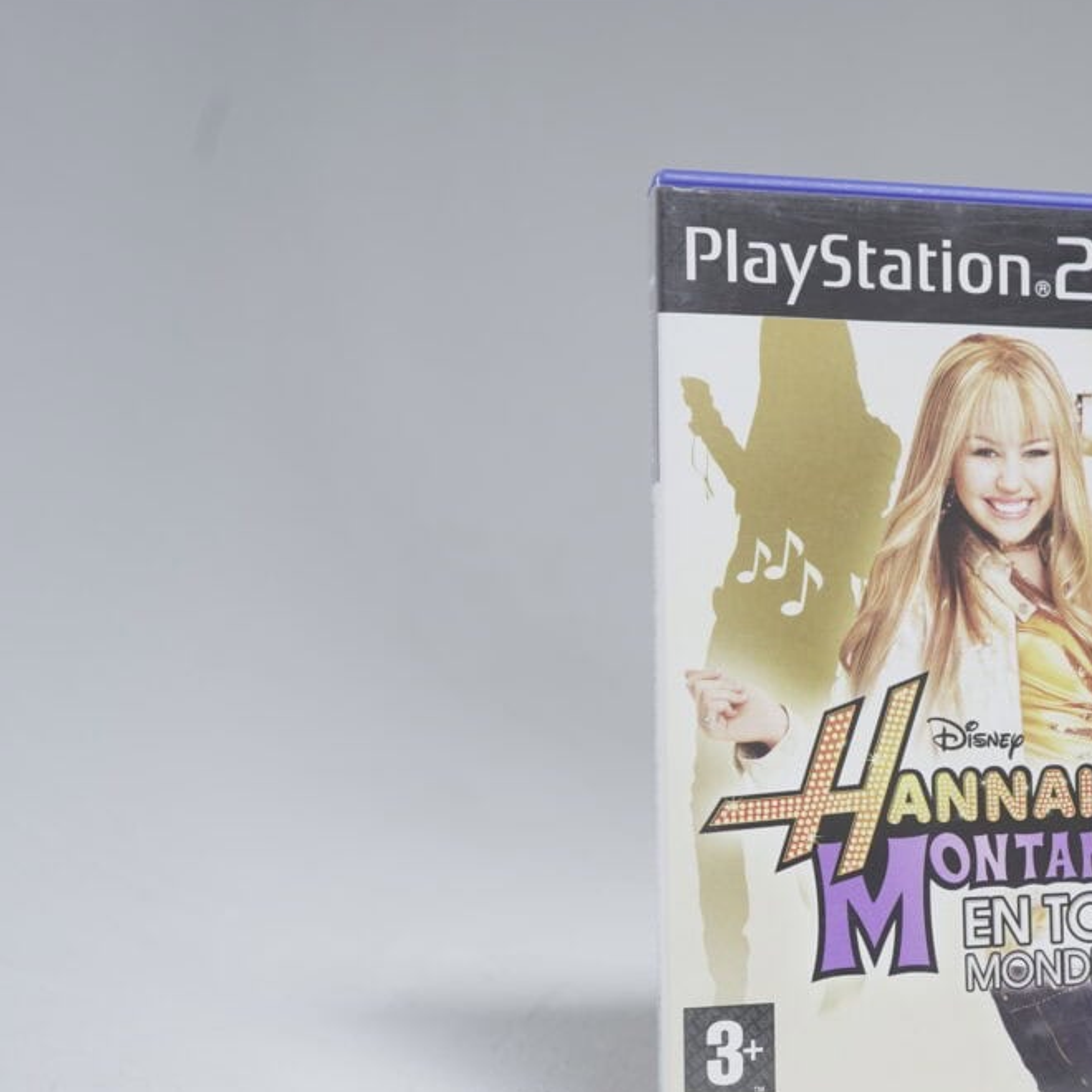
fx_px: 1820
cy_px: 637
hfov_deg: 31.8
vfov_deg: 33.3
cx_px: 979
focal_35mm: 51
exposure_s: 1/25
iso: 640
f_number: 5.6
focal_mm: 33
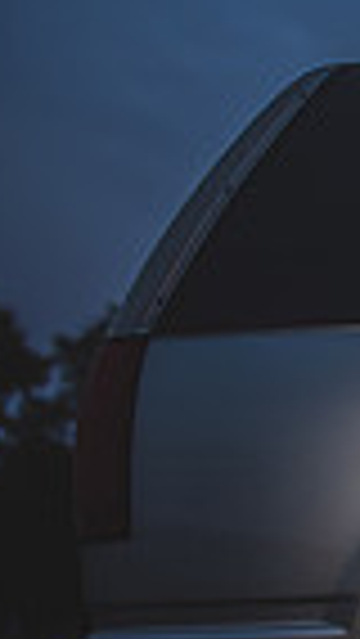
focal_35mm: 103
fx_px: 1746
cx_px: 1274
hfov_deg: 8.5
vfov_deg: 20.7
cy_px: 425
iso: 100
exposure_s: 1/250
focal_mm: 24
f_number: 2.8
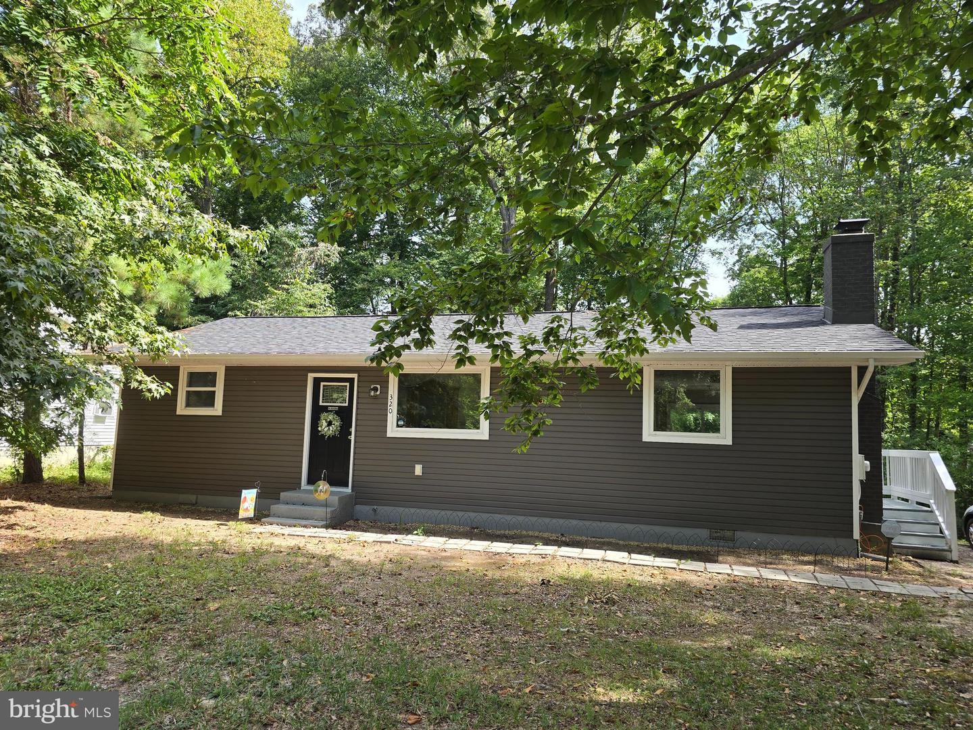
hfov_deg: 73.9
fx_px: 646
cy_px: 365
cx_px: 486
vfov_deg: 58.9
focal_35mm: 23
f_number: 1.7
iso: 16
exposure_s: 1/180
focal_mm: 6.3
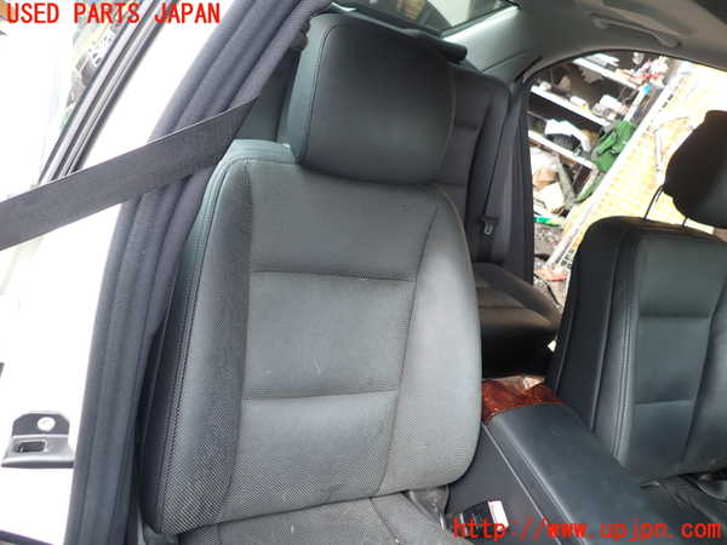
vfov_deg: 54.9
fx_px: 525
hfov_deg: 69.4
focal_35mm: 25
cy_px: 272
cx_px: 364
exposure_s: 1/100
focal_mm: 4.5
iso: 100
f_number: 2
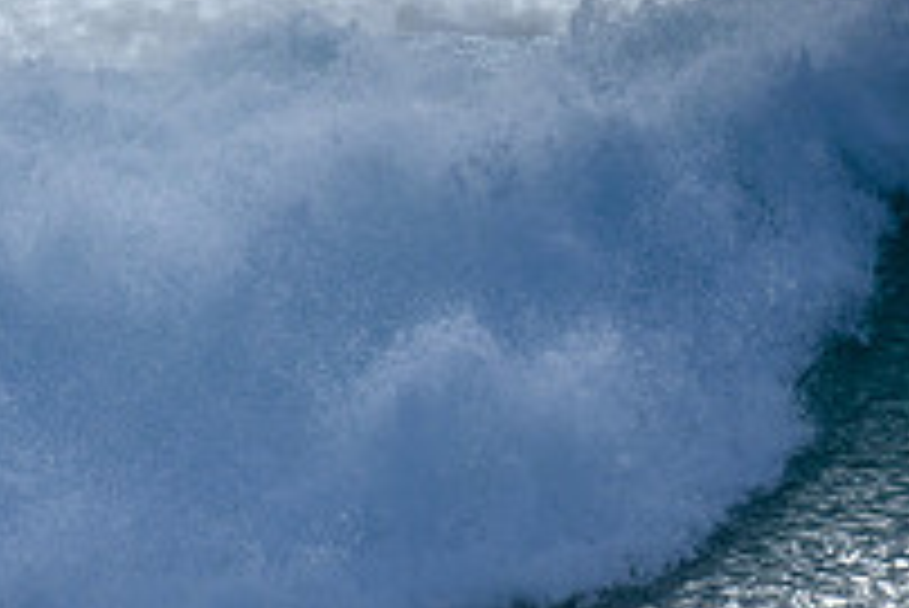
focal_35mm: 2294
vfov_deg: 0.6
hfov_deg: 0.9
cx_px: -45
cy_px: 655
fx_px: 57963
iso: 160
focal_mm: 800
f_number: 6.3
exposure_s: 1/2000
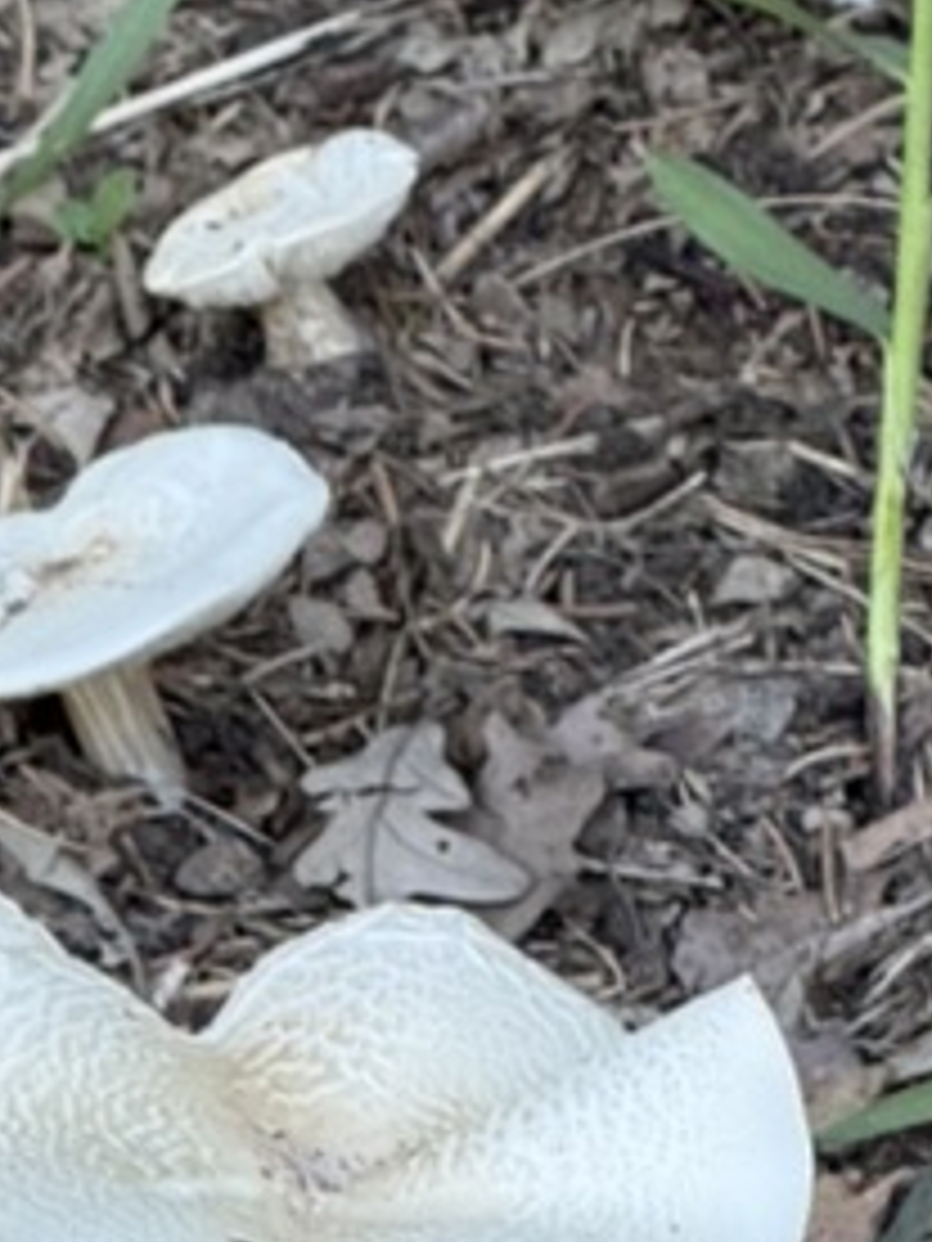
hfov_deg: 3.3
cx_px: 324
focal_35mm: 446
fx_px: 16011
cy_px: 1418
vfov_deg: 4.4
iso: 250
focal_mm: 15.66
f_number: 2.8
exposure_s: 1/99
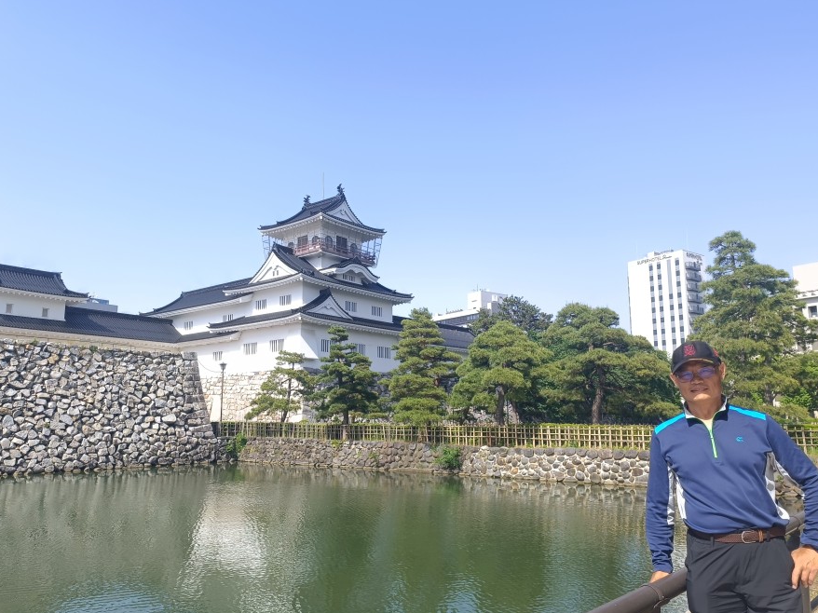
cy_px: 327
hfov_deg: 63.5
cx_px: 414
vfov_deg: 49.7
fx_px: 661
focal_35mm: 28
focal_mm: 6.14
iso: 50
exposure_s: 1/307
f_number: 1.65
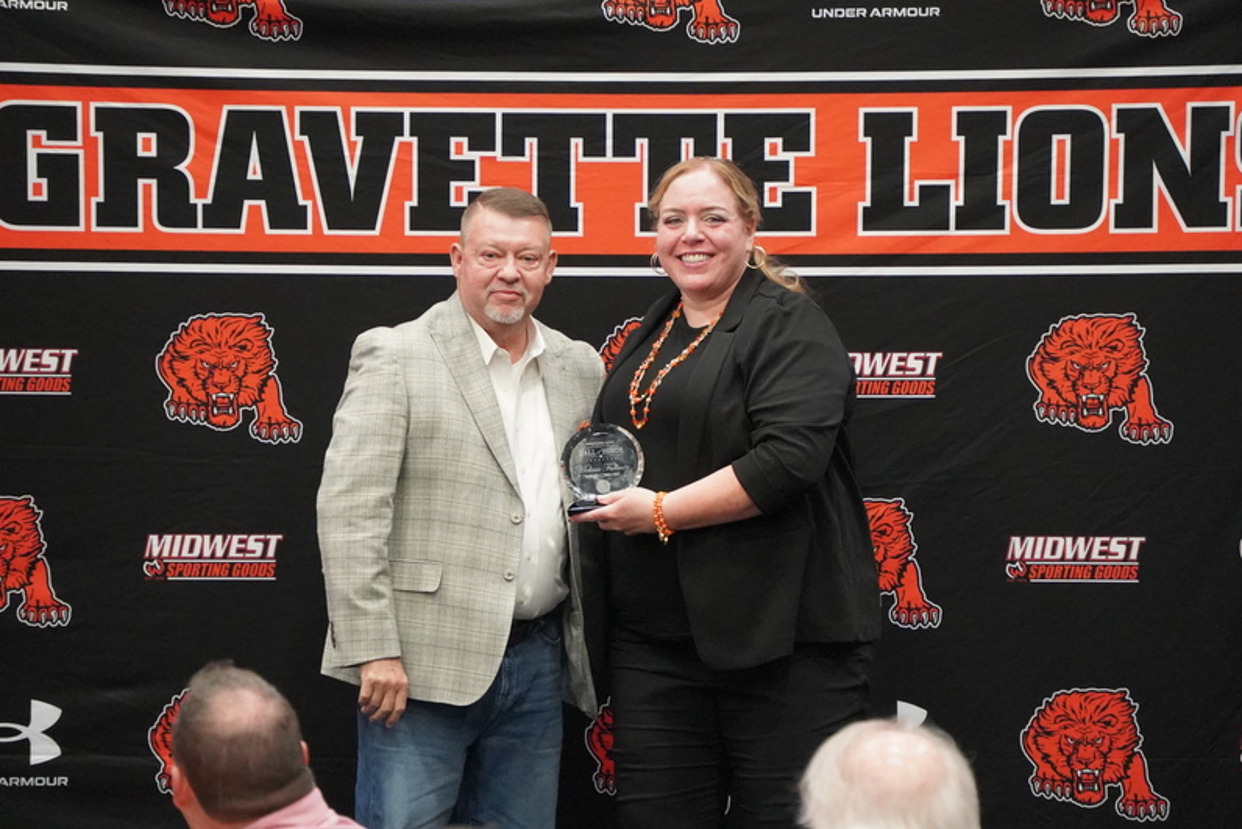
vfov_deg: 5.8
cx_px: 623
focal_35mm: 238
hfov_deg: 8.6
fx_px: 8212
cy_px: 414
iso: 12800
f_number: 6.3
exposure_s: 1/250
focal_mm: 158
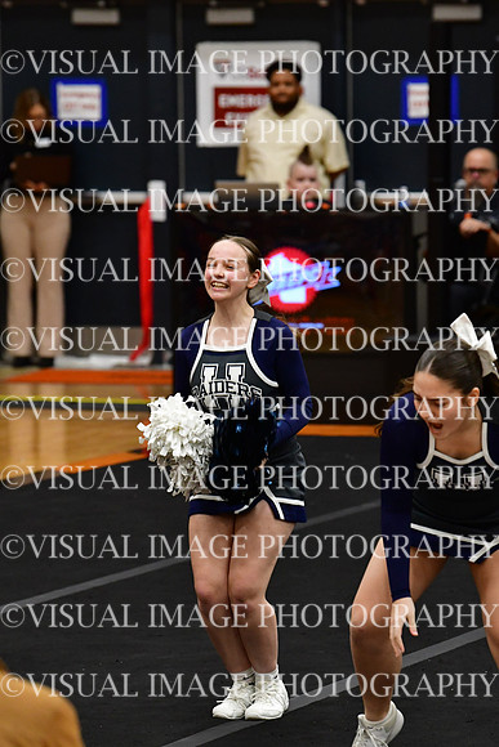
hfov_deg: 5.4
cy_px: 374
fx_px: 5298
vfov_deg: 8.1
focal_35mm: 255
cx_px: 250
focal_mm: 170
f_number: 4
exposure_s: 1/500
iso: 4000
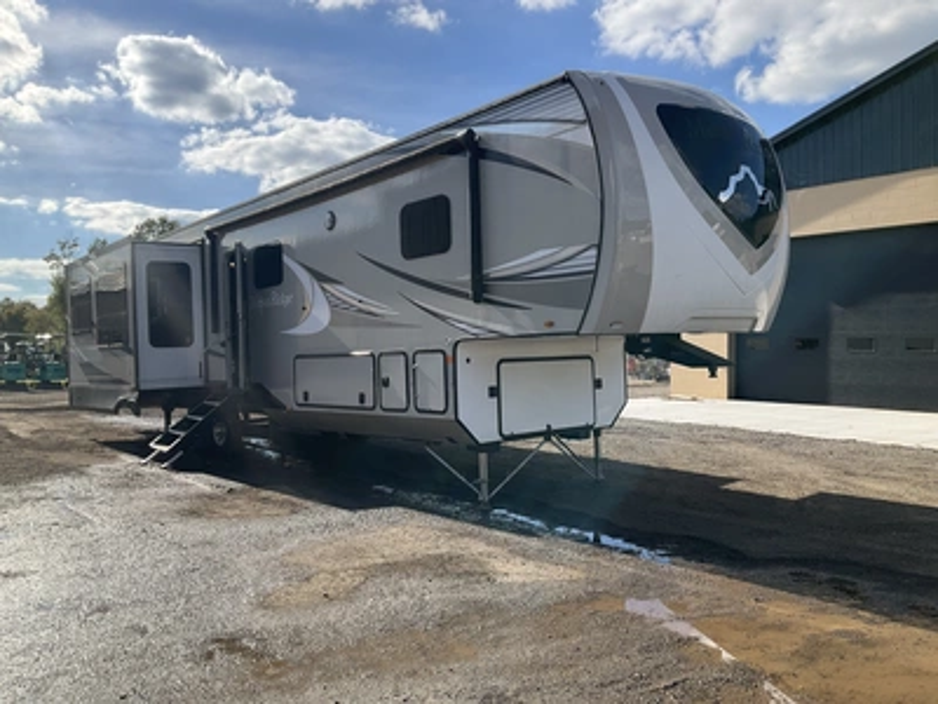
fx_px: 786
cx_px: 469
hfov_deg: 61.7
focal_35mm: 29
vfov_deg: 48.2
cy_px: 352
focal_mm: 3
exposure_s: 1/1675
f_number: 1.8
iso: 25
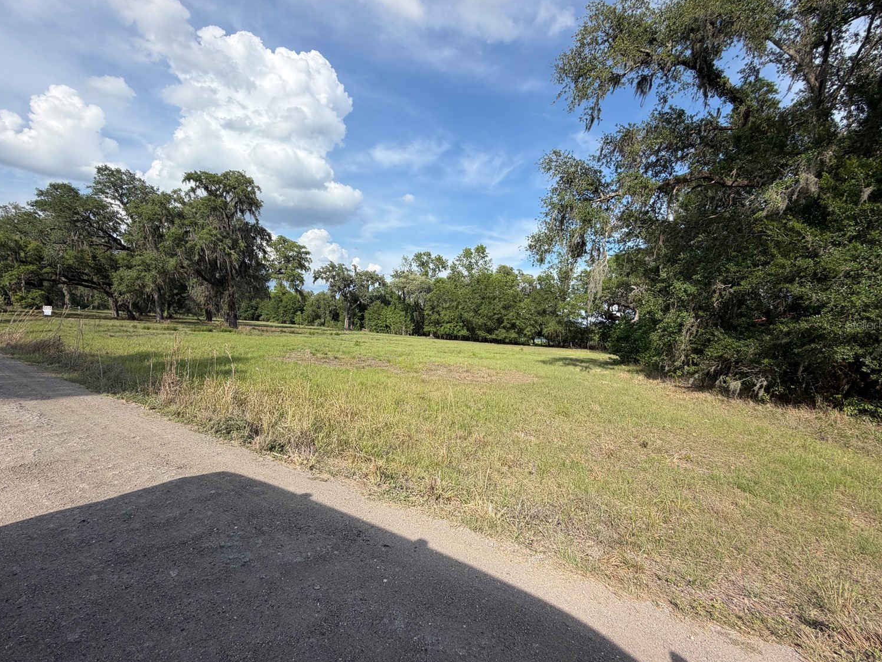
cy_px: 324
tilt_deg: +0.1
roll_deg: -3.8
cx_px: 429
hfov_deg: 98.1
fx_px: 382
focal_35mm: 15
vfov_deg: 81.7
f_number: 2.2
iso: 20
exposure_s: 1/853
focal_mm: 2.22
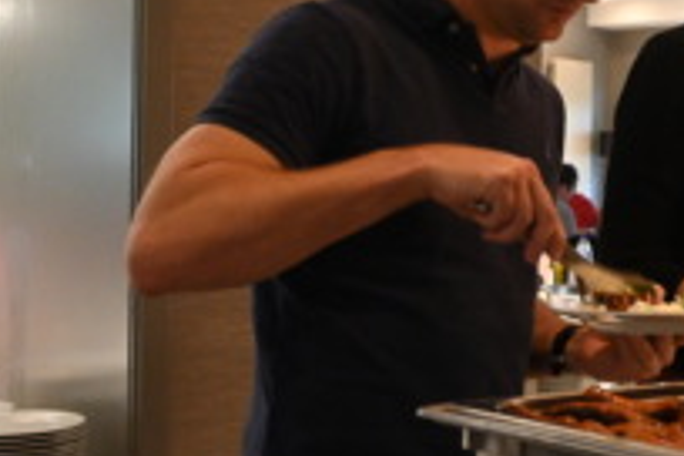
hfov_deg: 23.5
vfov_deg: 16.8
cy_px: 181
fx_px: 1542
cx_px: 744
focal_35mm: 81
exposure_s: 1/40
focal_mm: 23
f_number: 4.2
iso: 3600
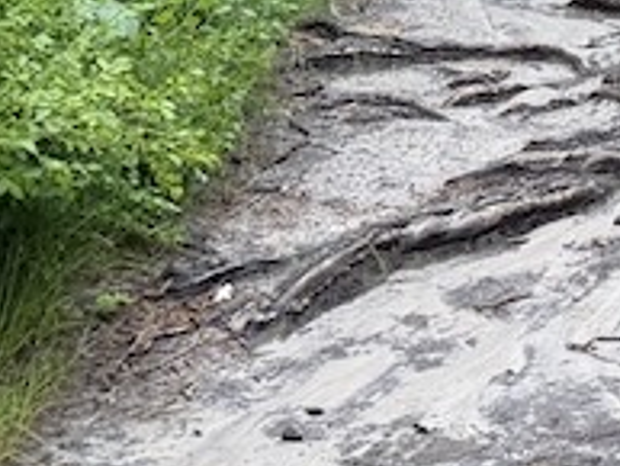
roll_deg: -3.5
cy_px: -665
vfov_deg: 9.0
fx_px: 2670
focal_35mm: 149
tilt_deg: -1.0
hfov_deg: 10.9
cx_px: 1561
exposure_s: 1/967
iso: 100
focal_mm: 6.76
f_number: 1.78
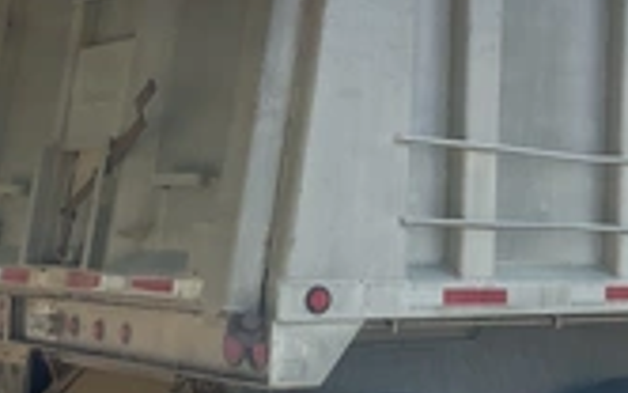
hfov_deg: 27.0
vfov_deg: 17.6
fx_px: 1267
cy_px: 170
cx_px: 541
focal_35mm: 74
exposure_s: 1/2141
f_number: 1.8
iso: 25
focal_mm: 3
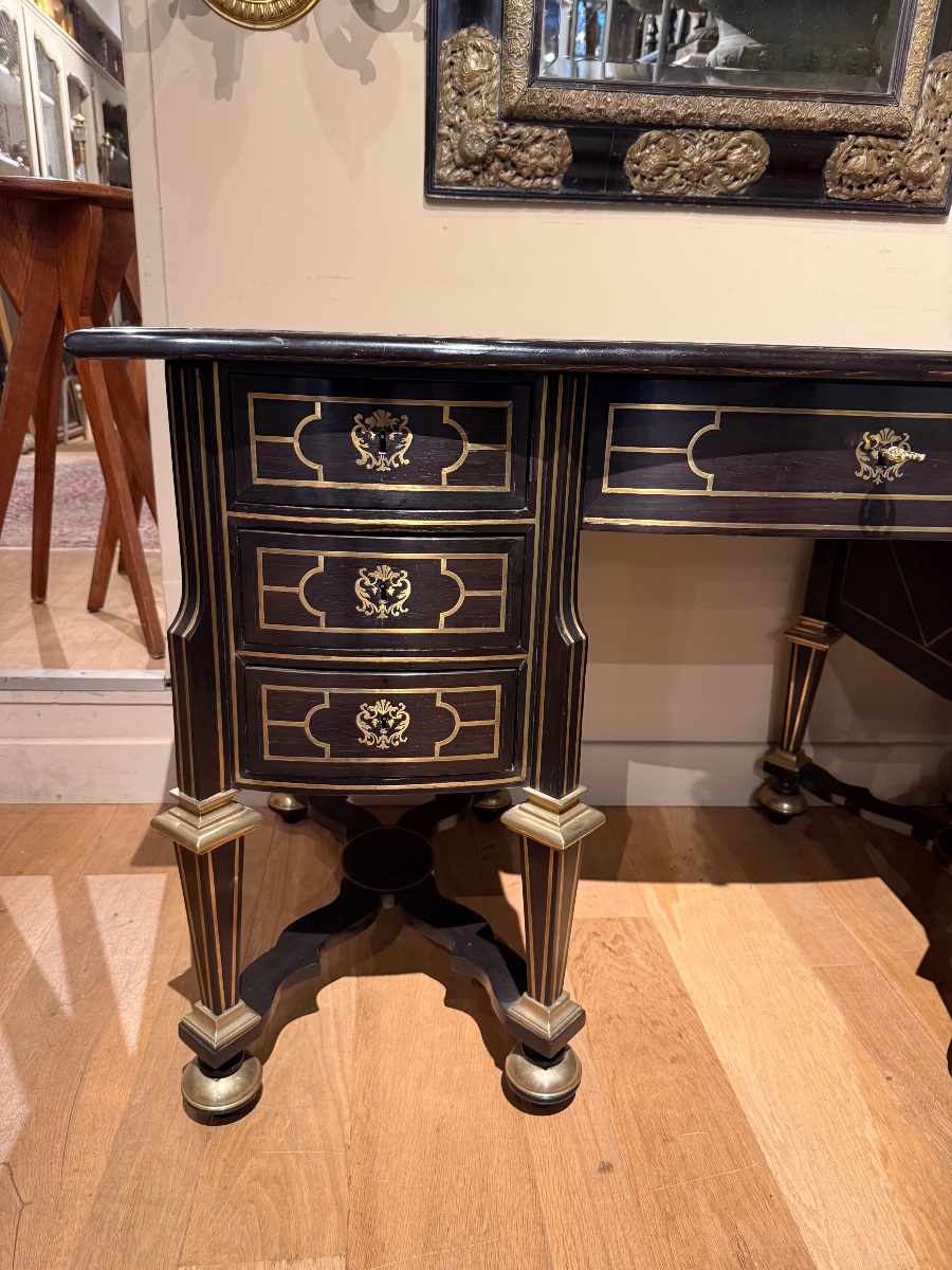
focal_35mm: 24
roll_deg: -2.1
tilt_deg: -17.7
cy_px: 635
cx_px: 476
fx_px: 880
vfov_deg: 71.6
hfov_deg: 56.8
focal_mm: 6.76
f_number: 1.78
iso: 400
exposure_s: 1/50
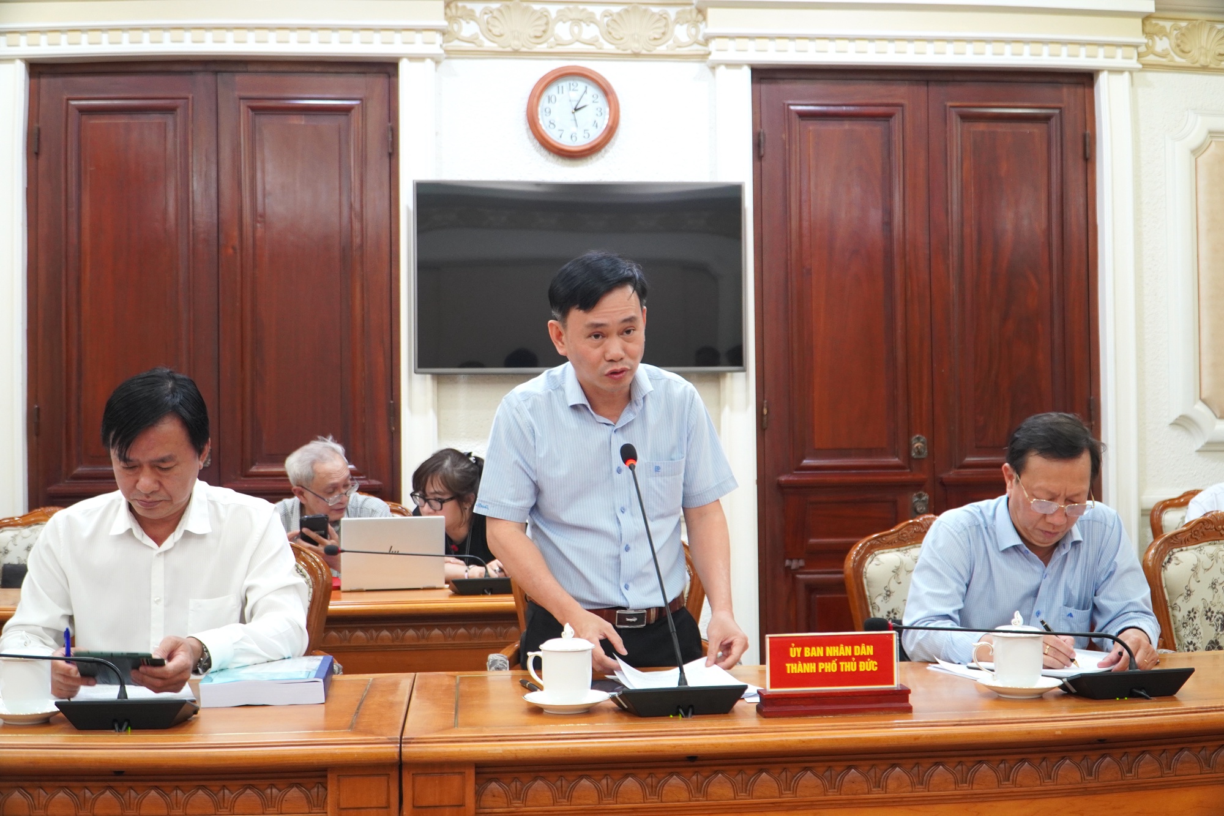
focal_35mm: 39
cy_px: 408
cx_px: 612
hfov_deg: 49.6
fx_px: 1326
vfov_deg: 34.2
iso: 800
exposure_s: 1/40
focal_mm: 26
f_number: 4
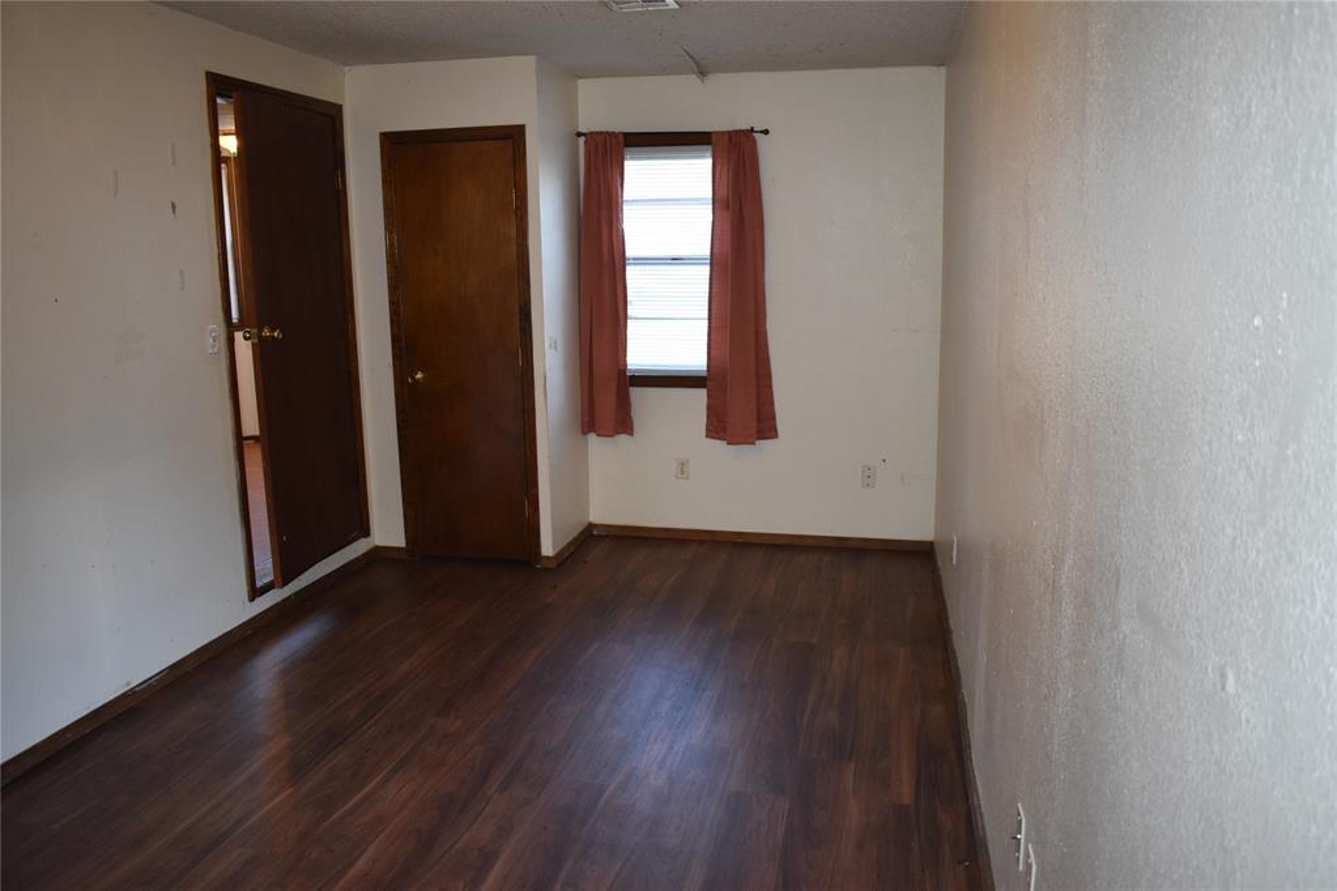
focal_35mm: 27
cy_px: 446
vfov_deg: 47.9
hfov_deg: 67.4
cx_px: 668
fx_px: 1003
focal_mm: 18
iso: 1100
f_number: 3.5
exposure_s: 1/125
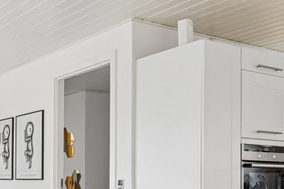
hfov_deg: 32.4
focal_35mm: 54
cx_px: -29
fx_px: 427
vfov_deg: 23.9
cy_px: 187
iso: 200
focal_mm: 23.5
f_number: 8
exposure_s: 1/13
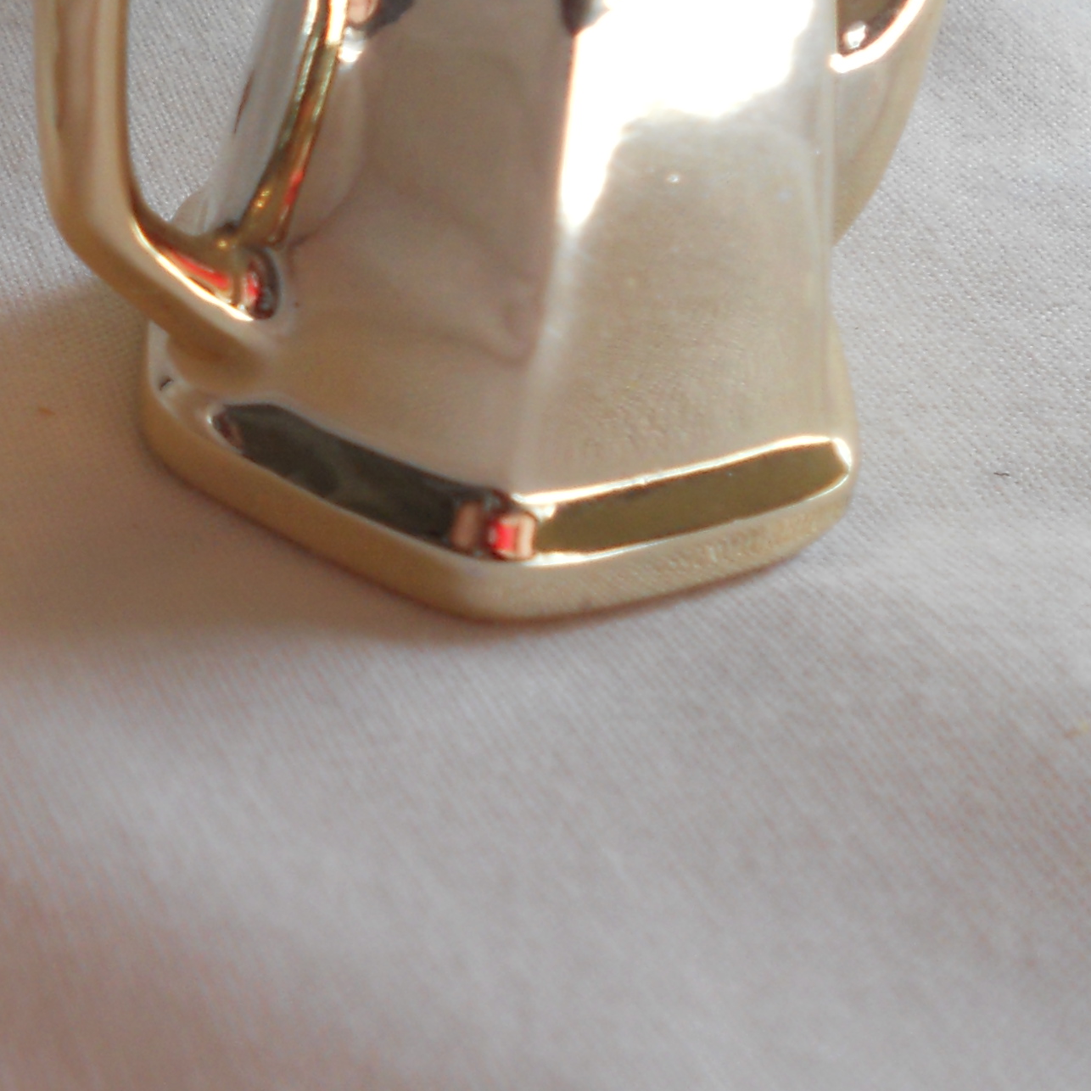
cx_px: -190
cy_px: 298
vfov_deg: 19.6
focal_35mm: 88
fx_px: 3138
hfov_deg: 18.7
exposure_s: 1/125
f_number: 3.5
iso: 80
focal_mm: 5.8
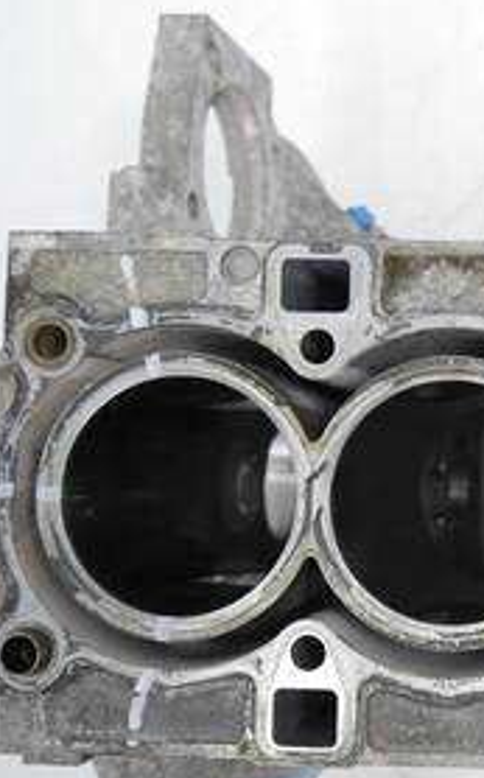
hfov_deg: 21.4
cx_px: 613
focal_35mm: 55
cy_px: 420
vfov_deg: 36.9
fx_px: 1164
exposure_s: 1/60
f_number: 3.5
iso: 640
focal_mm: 15
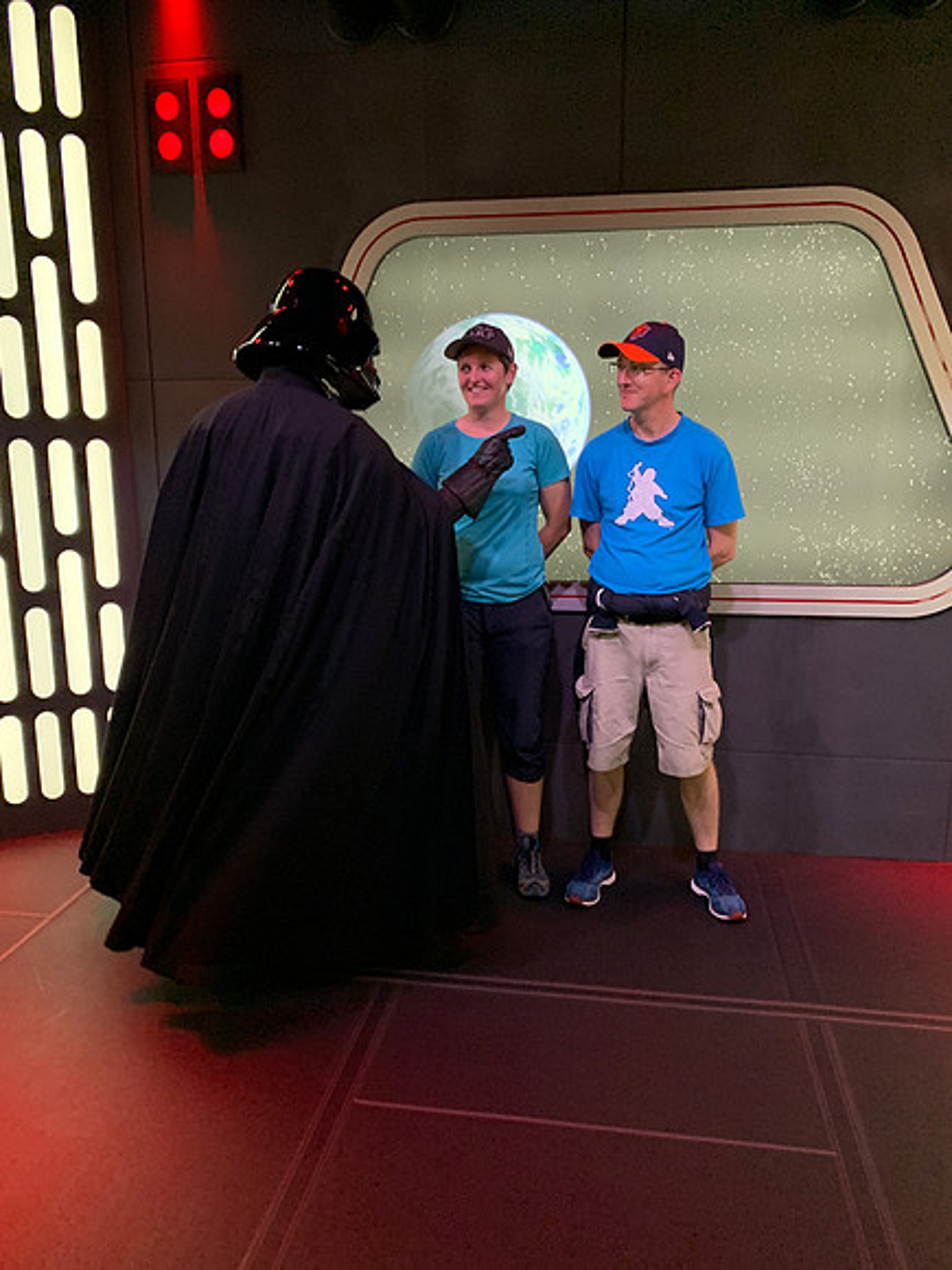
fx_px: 953
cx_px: 476
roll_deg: -1.4
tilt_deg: -11.7
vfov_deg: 67.3
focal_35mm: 26
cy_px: 635
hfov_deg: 53.1
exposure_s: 1/52
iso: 400
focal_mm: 4.25
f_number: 1.8
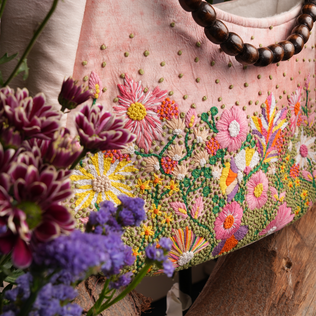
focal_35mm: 46
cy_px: 158
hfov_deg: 36.6
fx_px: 475
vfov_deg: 36.8
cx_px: 196
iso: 125
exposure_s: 1/100
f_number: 8
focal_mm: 24
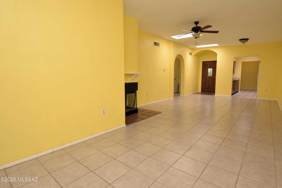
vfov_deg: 67.4
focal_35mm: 18
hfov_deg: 90.0
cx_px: 141
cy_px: 94
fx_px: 141
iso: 400
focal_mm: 12
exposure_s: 1/50
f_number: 8
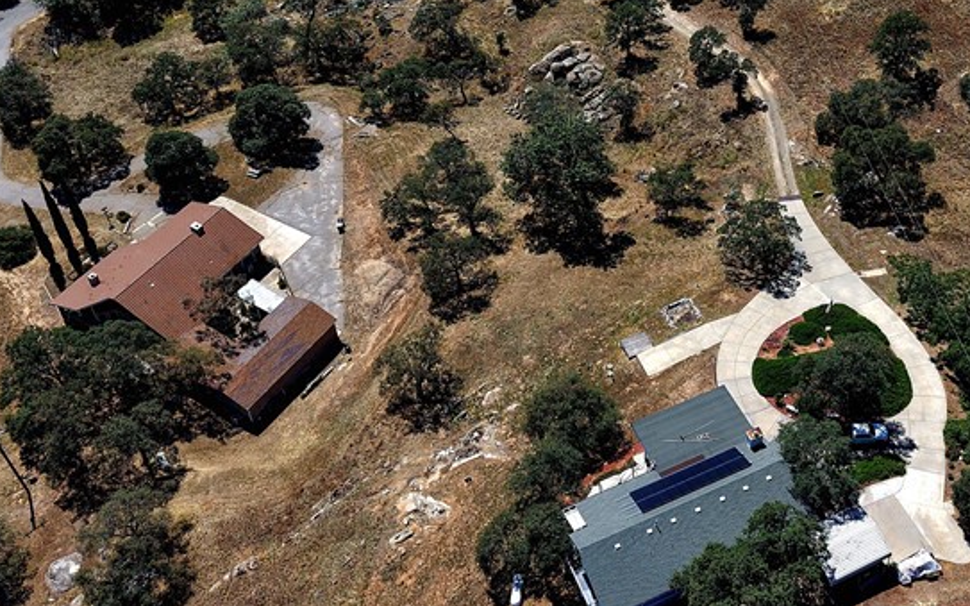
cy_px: 75
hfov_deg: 41.1
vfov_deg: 26.1
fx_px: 1269
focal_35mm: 48
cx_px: 673
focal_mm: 8.67
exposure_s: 1/5000
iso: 110
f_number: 1.8
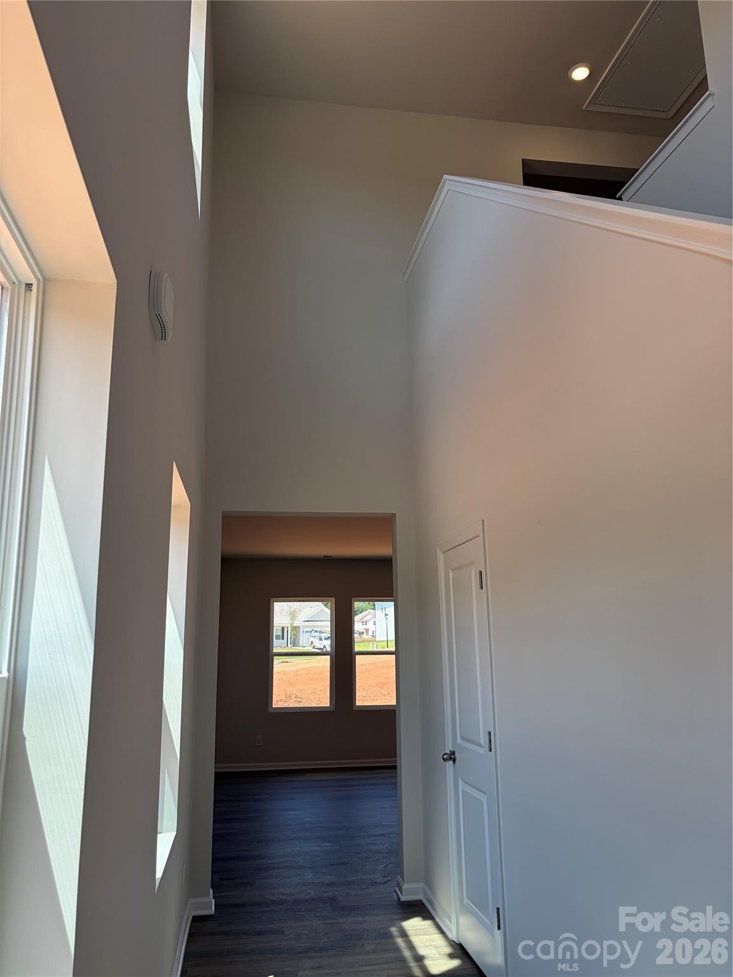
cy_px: 488
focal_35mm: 26
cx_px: 366
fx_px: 734
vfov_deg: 67.3
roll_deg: +0.7
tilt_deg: +13.0
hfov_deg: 53.1
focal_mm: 5.96
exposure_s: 1/515
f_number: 1.6
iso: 64
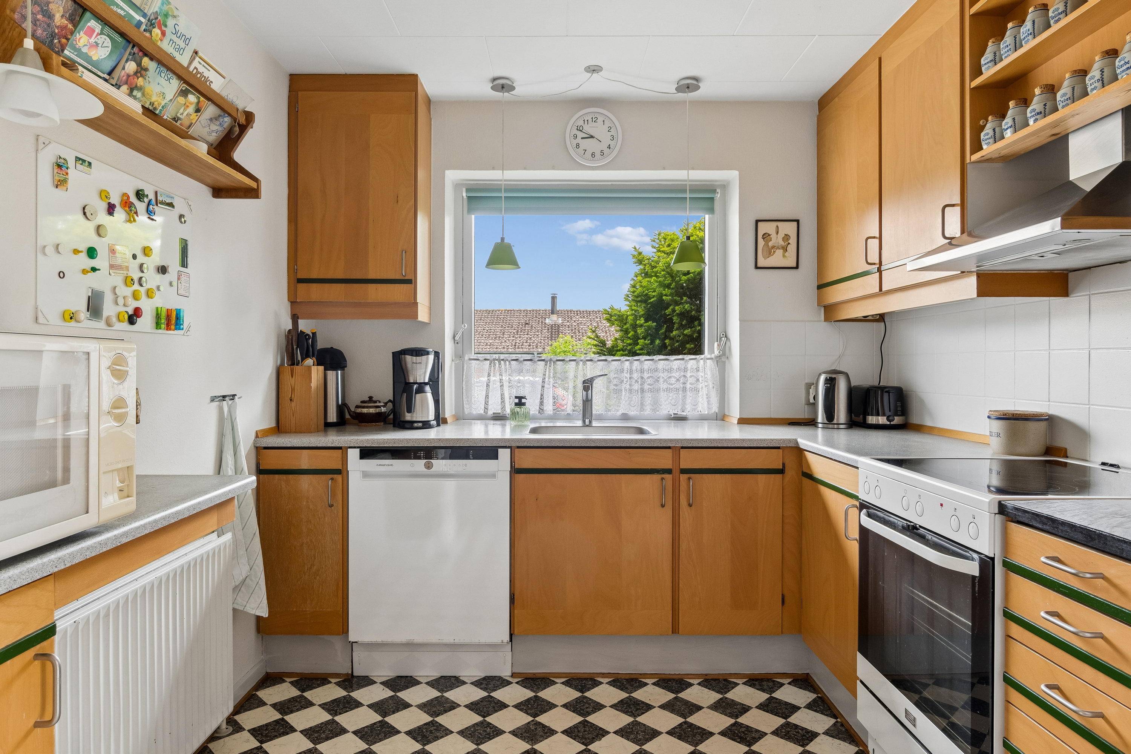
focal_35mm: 21
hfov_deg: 81.2
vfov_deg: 59.5
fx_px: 660
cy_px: 377
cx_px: 566
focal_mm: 14
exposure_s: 1/13
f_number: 8
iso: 200
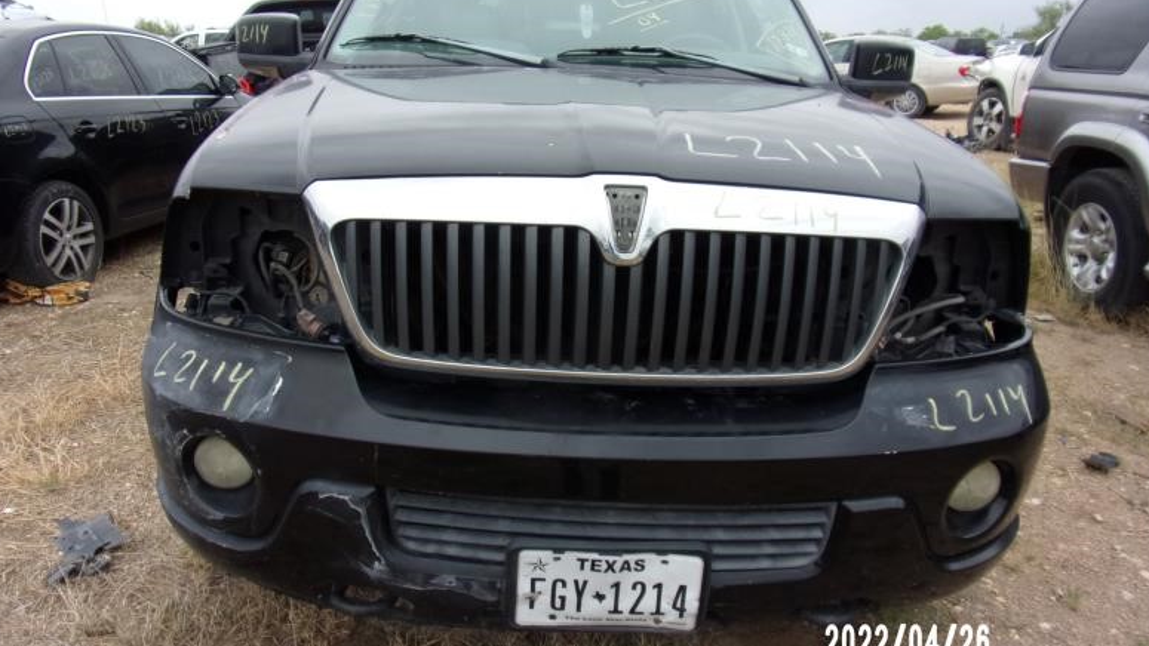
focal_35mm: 27
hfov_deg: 69.9
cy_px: 295
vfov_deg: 42.9
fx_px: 823
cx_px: 569
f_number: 3.3
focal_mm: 4.3
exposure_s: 1/220
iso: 80
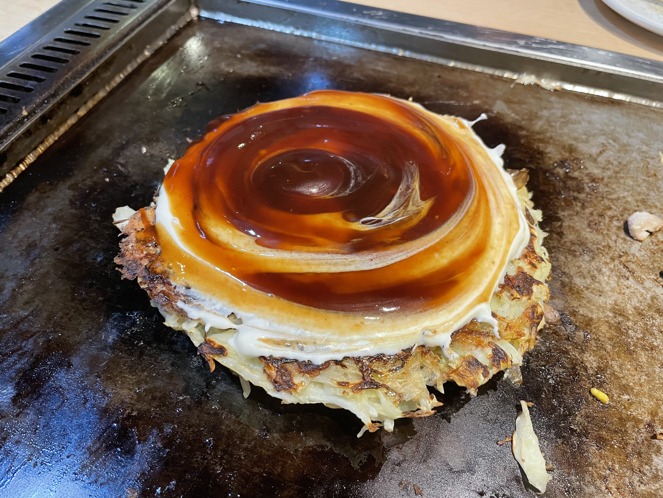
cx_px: 332
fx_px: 498
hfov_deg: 67.3
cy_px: 249
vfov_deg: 53.1
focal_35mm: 26
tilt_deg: -51.2
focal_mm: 4.2
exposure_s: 1/60
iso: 200
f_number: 1.6
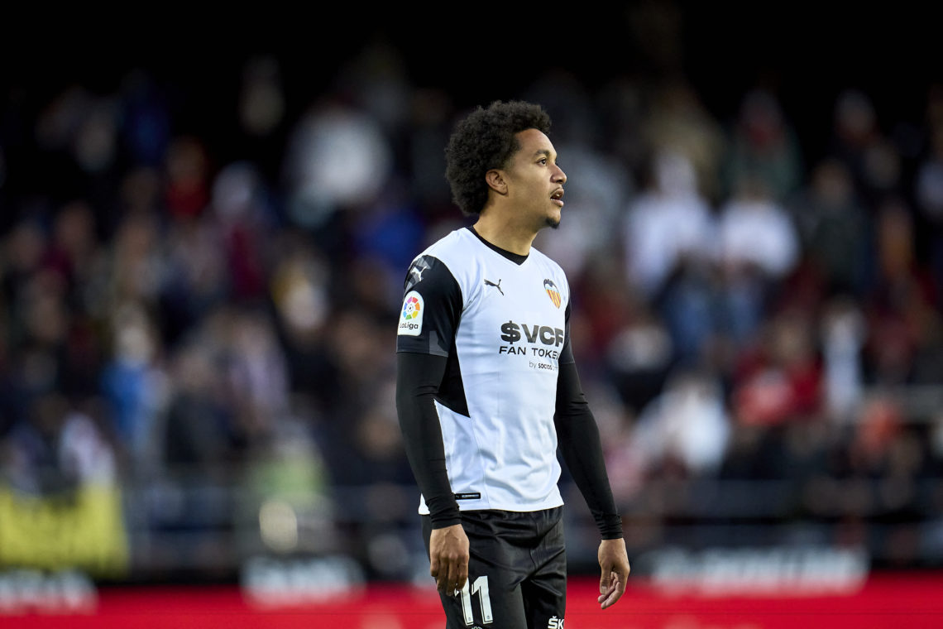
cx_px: 472
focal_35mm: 600
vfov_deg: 2.3
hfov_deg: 3.4
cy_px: 314
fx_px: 15715
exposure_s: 1/1799
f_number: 2.8
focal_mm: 400
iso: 2000
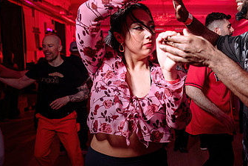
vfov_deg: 29.8
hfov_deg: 42.0
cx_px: 192
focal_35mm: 45
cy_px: 102
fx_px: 310
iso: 500
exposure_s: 1/80
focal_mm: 24
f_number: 2.8
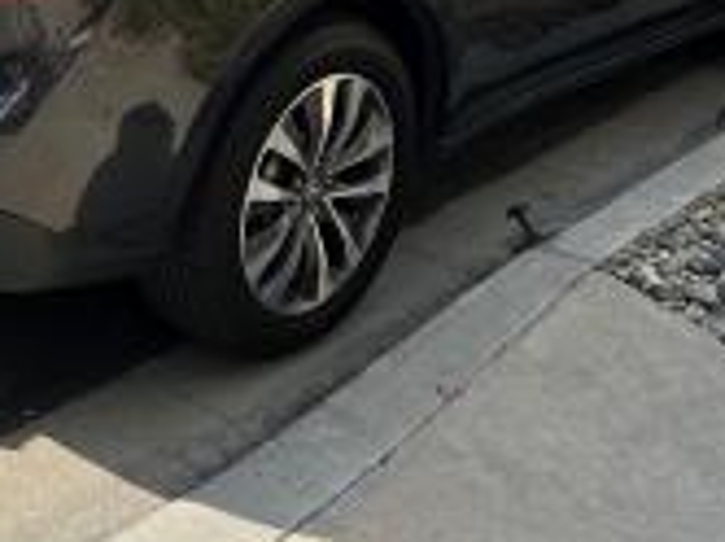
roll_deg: -0.8
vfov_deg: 17.8
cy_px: -96
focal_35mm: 79
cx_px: 175
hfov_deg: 24.5
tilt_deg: -13.6
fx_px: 1652
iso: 50
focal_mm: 5.7
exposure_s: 1/1196
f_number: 1.5
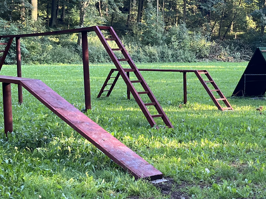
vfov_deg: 19.9
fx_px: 568
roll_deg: +1.9
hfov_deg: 26.1
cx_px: 184
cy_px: 101
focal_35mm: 74
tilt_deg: -5.5
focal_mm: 5.1
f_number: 1.6
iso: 80
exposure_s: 1/122
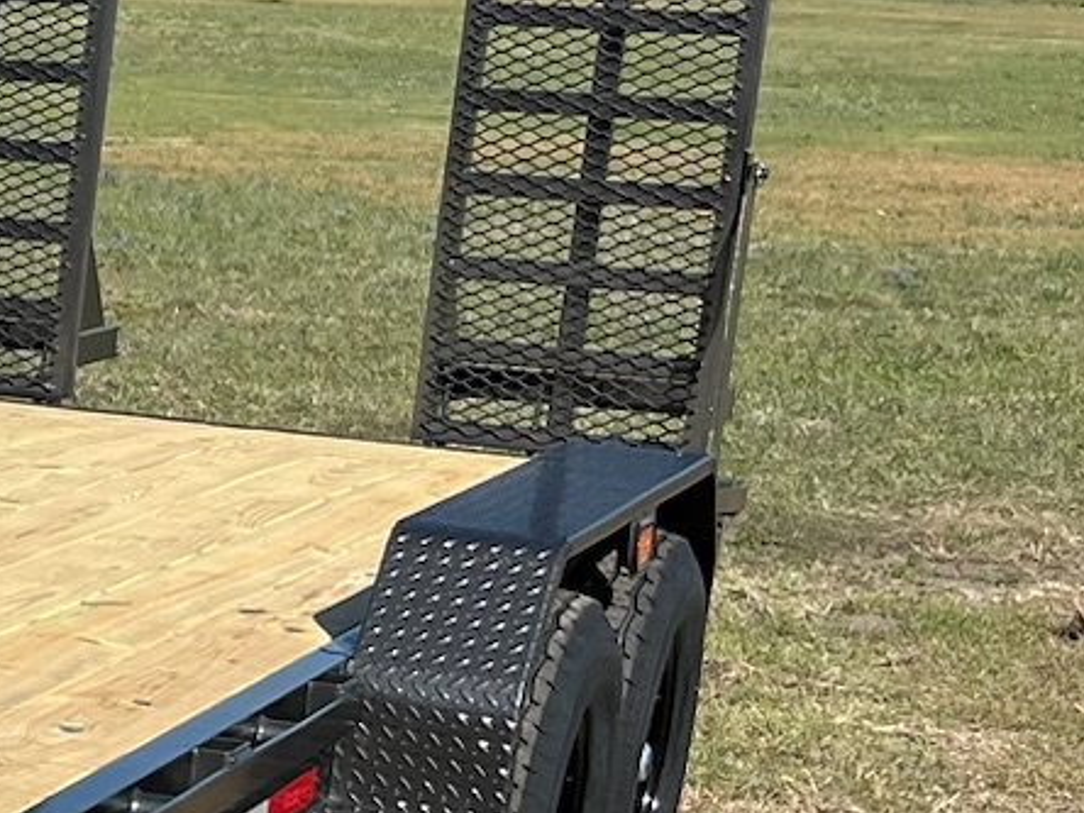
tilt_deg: -12.9
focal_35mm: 120
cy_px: 737
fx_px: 3758
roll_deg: -3.2
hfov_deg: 13.7
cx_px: -1152
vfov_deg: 12.3
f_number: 1.6
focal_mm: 5.1
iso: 50
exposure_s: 1/3876
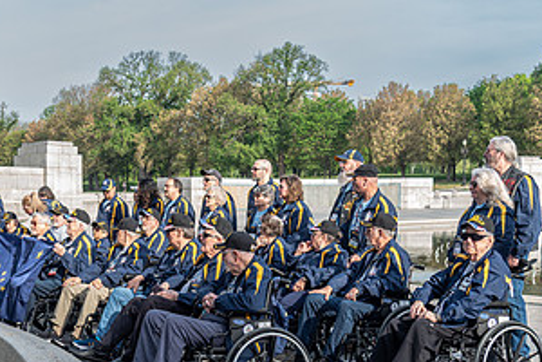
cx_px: 164
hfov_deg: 34.0
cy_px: 249
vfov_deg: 23.2
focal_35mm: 58
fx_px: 873
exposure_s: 1/125
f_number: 5
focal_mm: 30
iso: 100
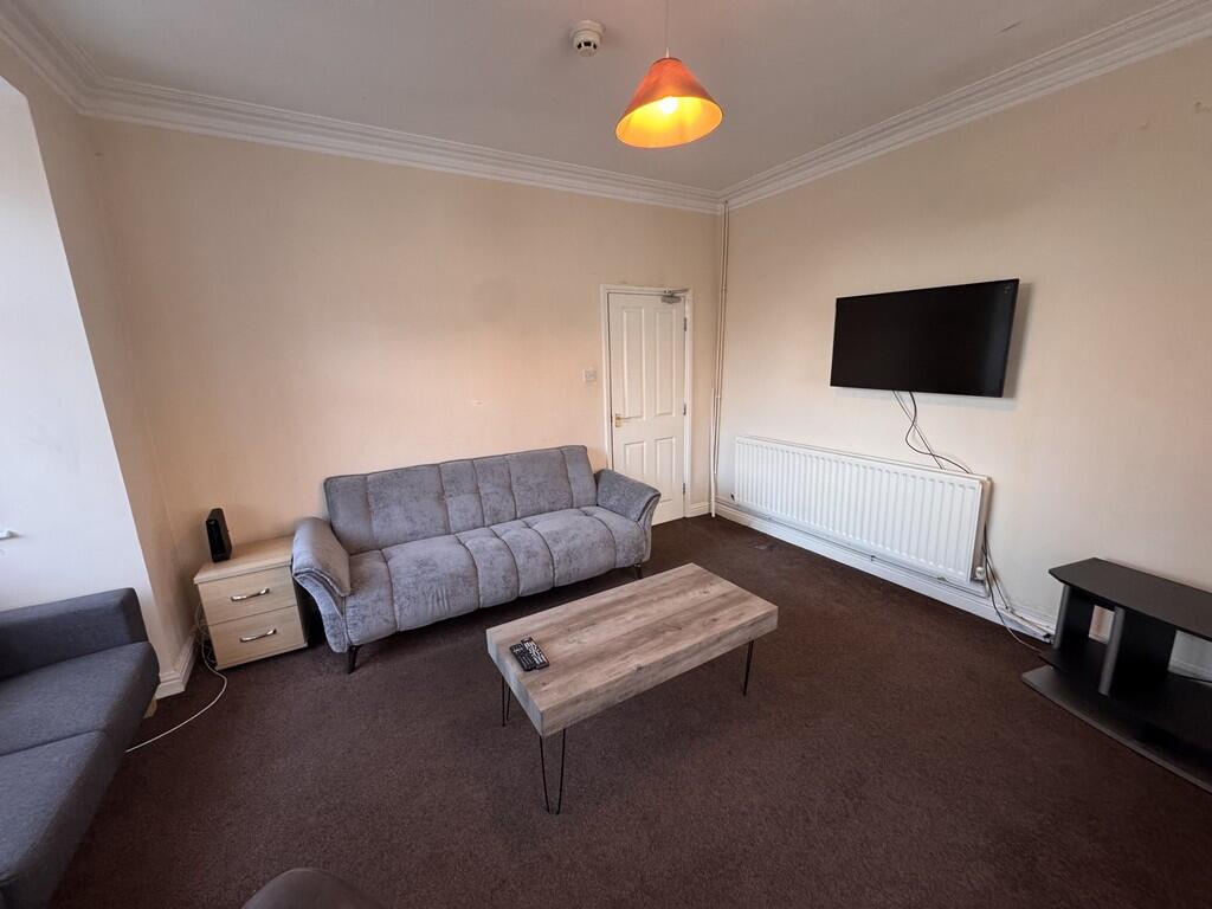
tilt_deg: -12.1
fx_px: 490
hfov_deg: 102.1
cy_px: 454
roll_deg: +2.1
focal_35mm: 14
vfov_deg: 85.7
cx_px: 606
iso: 250
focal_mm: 2.22
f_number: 2.2
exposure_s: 1/100
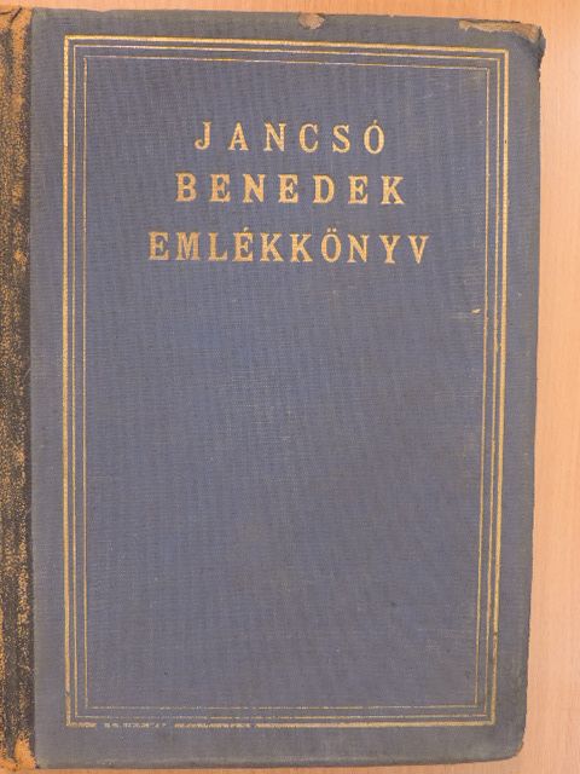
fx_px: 1050
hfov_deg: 30.9
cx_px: 290
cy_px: 387
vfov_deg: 40.4
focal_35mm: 47
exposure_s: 1/25
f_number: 3.5
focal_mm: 8.3
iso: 400
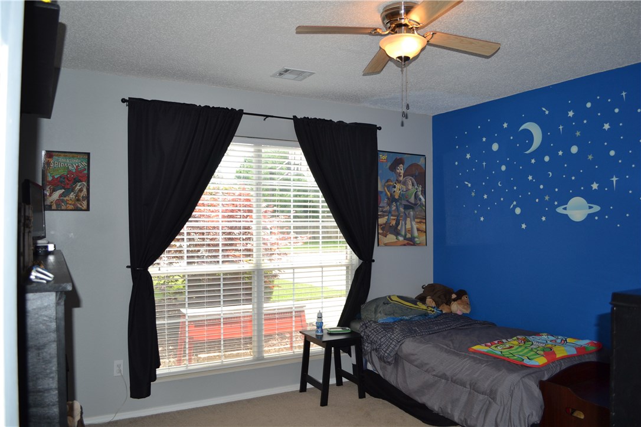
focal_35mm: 27
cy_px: 214
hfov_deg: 67.4
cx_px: 320
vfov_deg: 47.9
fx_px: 481
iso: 160
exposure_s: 1/125
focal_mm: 18
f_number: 4
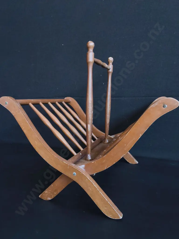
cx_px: 90
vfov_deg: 65.3
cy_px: 120
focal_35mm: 27
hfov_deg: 51.4
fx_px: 186
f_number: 2
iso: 250
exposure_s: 1/100
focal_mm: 2.87
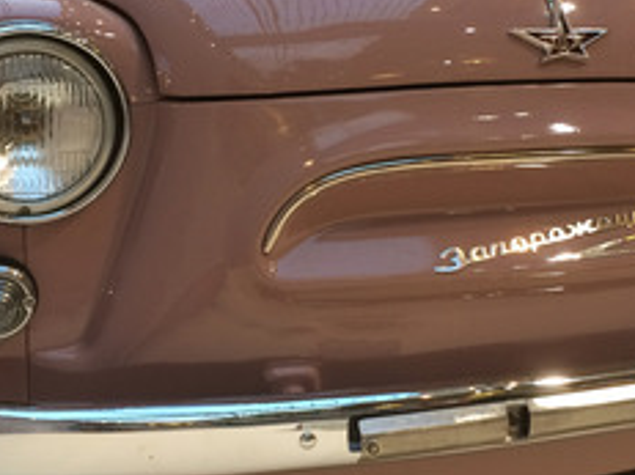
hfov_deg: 29.8
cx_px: 327
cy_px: 158
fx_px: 1192
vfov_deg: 22.5
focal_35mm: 65
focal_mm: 4.12
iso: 64
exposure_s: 1/33
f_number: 2.2
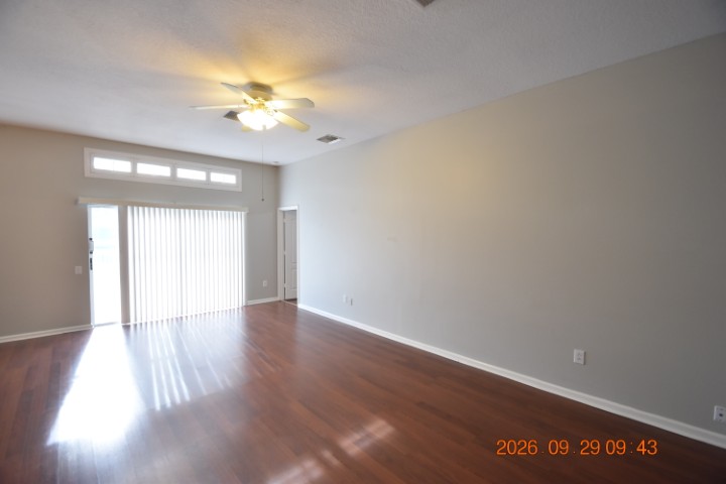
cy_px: 242
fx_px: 302
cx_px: 363
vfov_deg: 77.3
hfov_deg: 100.4
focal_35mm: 15
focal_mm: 10
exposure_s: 1/60
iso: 800
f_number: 4
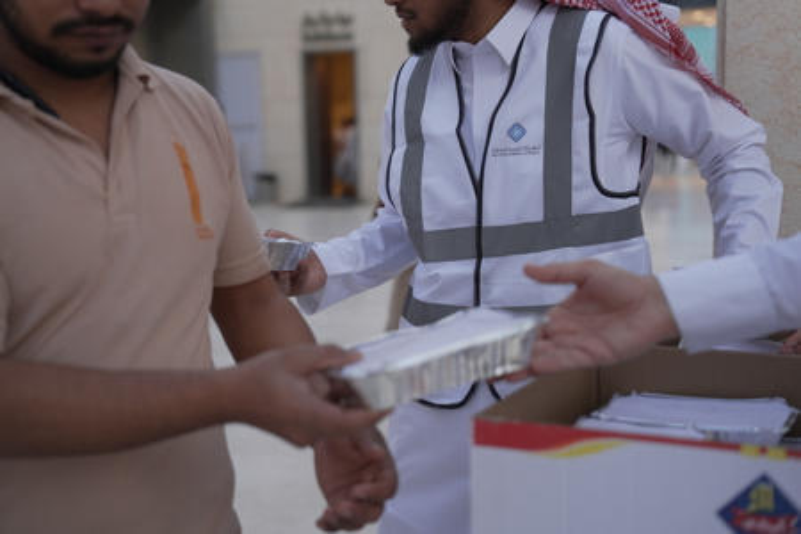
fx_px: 1157
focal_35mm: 52
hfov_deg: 38.2
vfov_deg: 26.0
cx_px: 400
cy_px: 267
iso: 160
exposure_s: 1/200
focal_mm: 52
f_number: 2.8
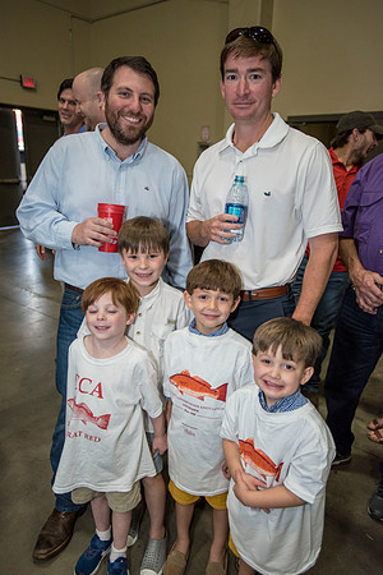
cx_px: 192
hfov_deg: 49.6
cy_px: 288
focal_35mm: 26
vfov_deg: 69.4
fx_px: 415
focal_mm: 26
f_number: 2.8
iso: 1250
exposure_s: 1/400
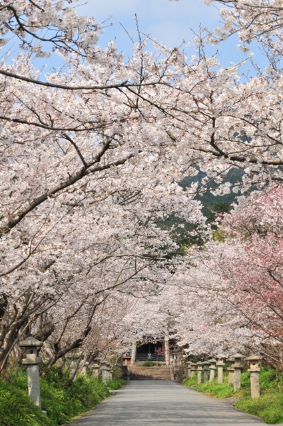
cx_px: 142
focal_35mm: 112
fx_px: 1330
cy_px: 213
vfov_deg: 18.2
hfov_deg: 12.1
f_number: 16
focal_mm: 75
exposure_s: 1/100
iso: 200
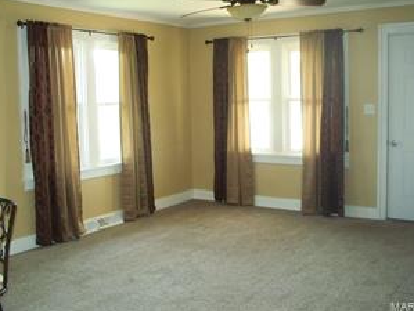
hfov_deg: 45.7
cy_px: 140
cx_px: 197
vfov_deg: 35.2
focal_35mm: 41
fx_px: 491
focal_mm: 7.54
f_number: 2.8
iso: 400
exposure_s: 1/30
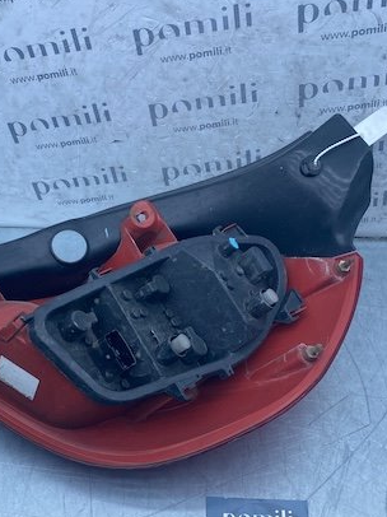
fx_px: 612
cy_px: 299
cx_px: 167
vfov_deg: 45.6
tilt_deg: -51.3
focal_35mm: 41
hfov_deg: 35.0
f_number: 1.8
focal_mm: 4.25
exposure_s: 1/864
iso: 32
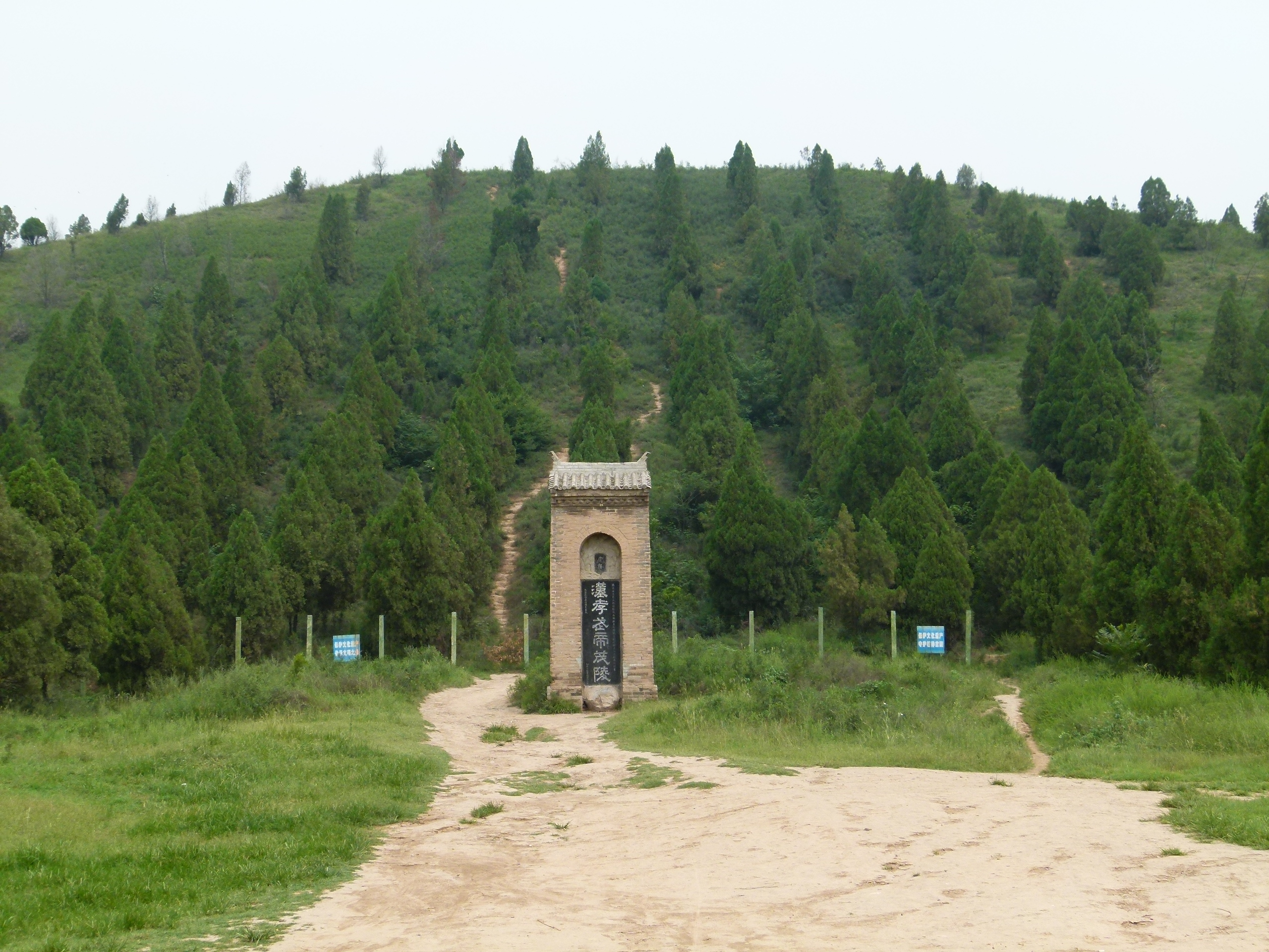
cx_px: 634
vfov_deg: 30.3
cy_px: 476
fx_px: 1760
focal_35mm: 48
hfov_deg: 39.7
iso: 100
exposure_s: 1/640
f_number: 4
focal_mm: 8.7
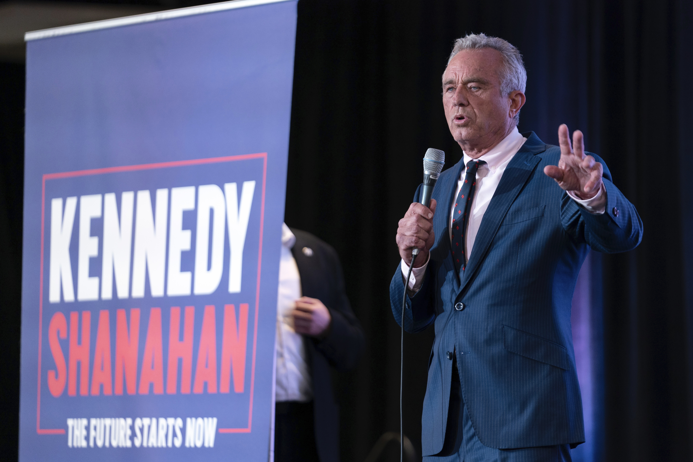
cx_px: 346
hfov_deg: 10.3
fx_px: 3850
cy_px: 231
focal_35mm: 200
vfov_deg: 6.9
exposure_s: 1/160
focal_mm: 200
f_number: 2.8
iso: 800
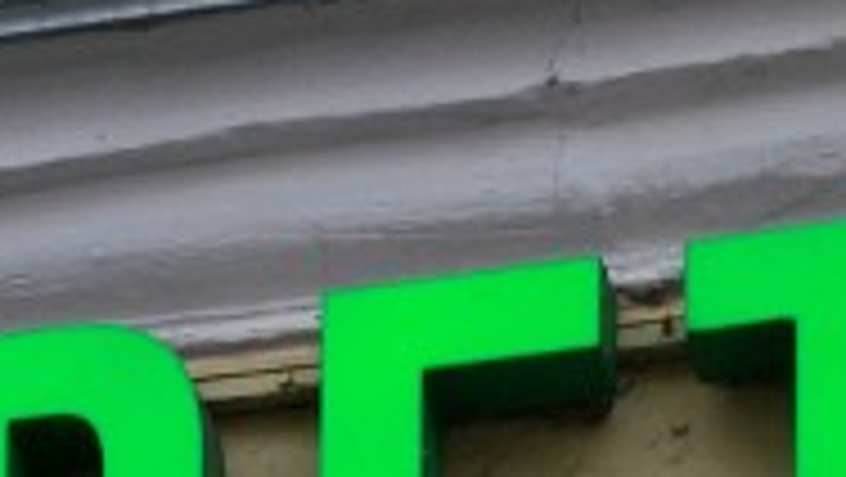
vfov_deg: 5.3
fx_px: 4332
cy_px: 2124
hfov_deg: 11.1
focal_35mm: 193
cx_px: 304
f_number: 1.89
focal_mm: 5.43
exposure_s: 1/100
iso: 101
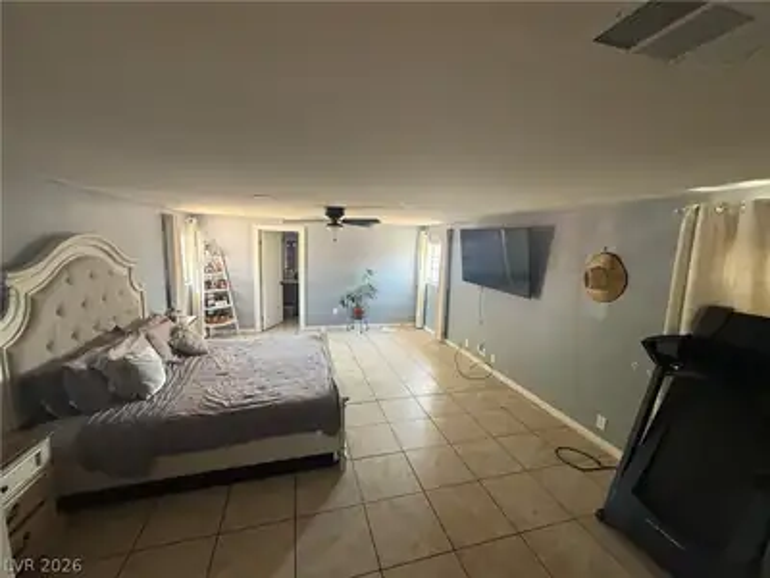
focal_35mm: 14
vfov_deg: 85.7
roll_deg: -1.7
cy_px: 289
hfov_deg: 102.1
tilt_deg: -8.4
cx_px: 385
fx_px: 311
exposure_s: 1/60
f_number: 2.2
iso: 250
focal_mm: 2.22
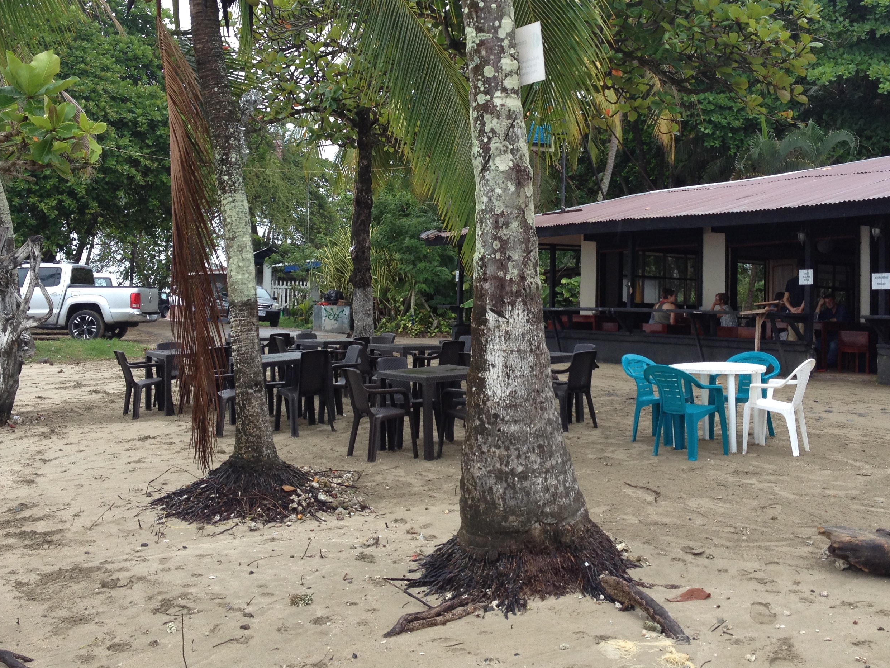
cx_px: 467
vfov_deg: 31.4
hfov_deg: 41.2
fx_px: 1183
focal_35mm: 46
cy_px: 242
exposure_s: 1/217
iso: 50
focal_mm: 4.28
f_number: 2.4
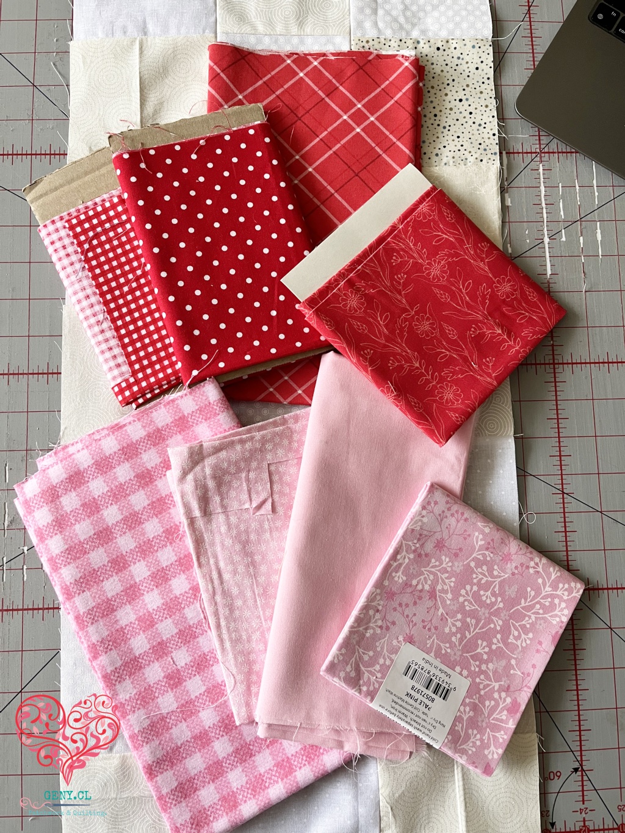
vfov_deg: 67.3
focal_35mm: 26
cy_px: 416
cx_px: 312
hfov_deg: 53.1
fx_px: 626
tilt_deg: -83.6
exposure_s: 1/60
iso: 320
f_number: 1.6
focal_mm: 5.1
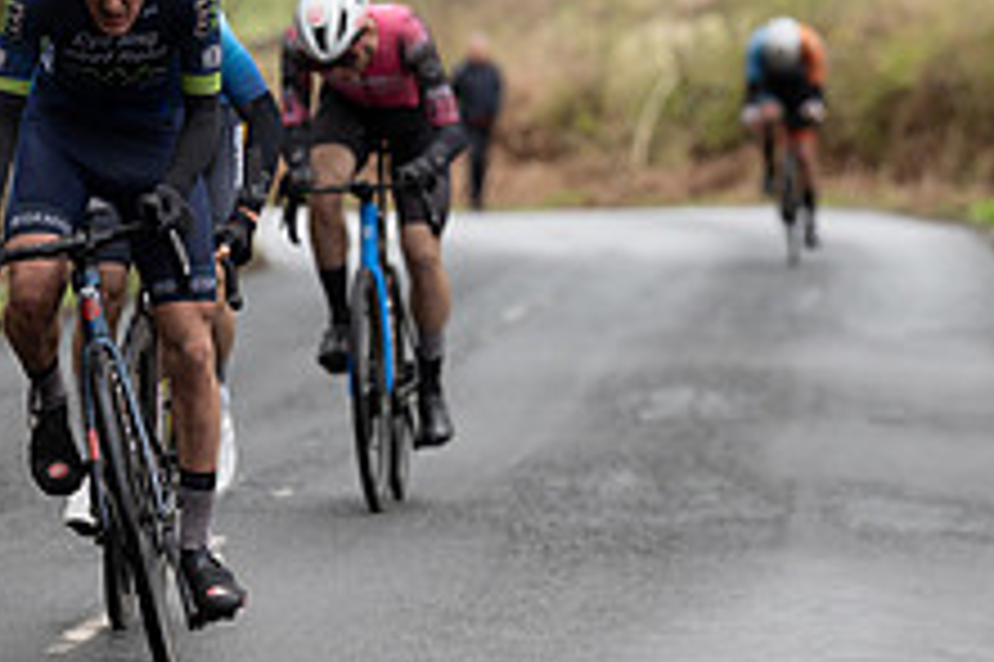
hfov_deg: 5.3
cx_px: 193
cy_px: 61
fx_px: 10732
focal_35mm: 389
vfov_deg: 3.5
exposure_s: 1/1000
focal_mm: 148
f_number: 3.5
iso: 500
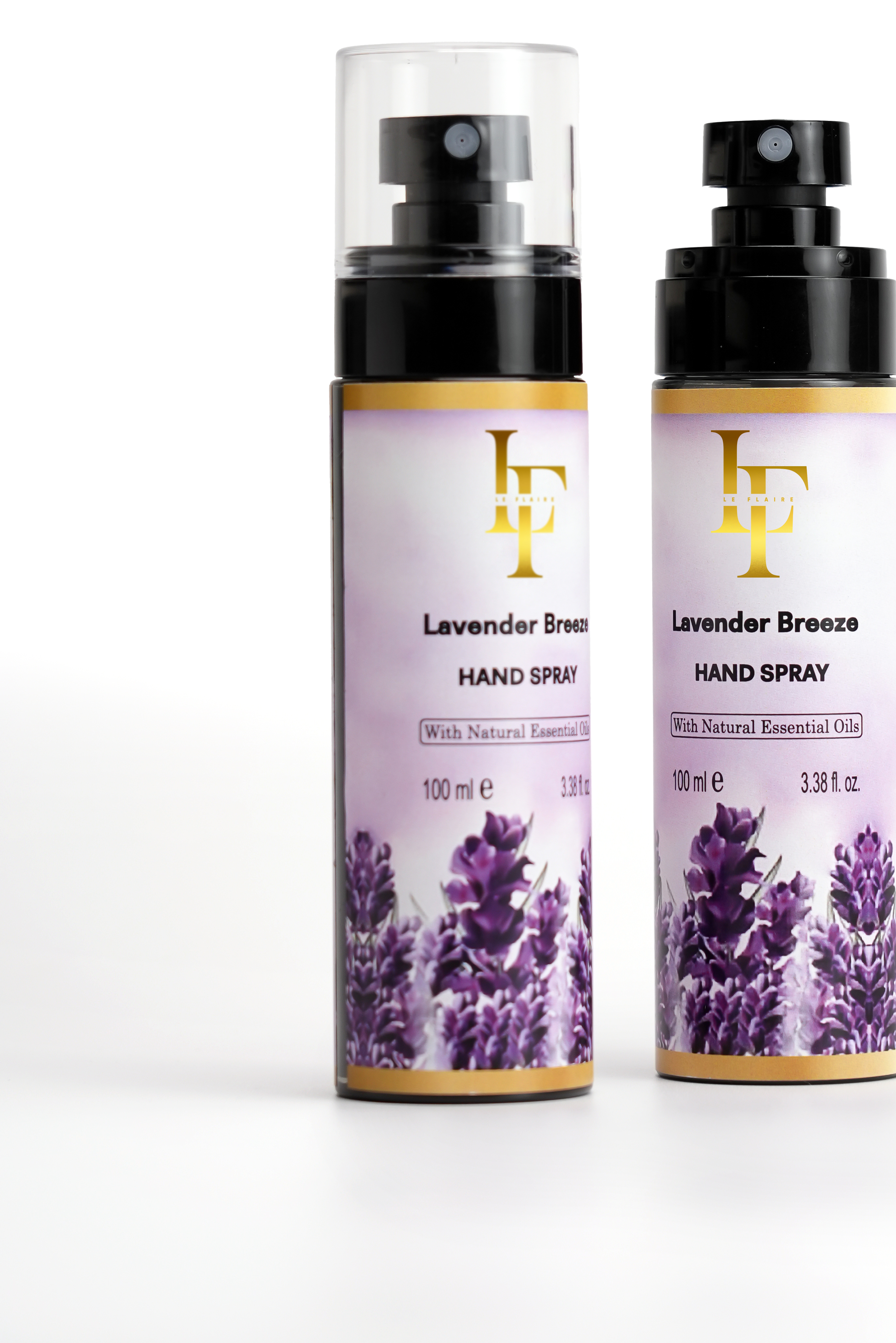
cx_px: 748
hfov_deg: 7.7
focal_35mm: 179
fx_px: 6682
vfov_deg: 11.5
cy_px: 365
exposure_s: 1/100
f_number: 5.6
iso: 200
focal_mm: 105
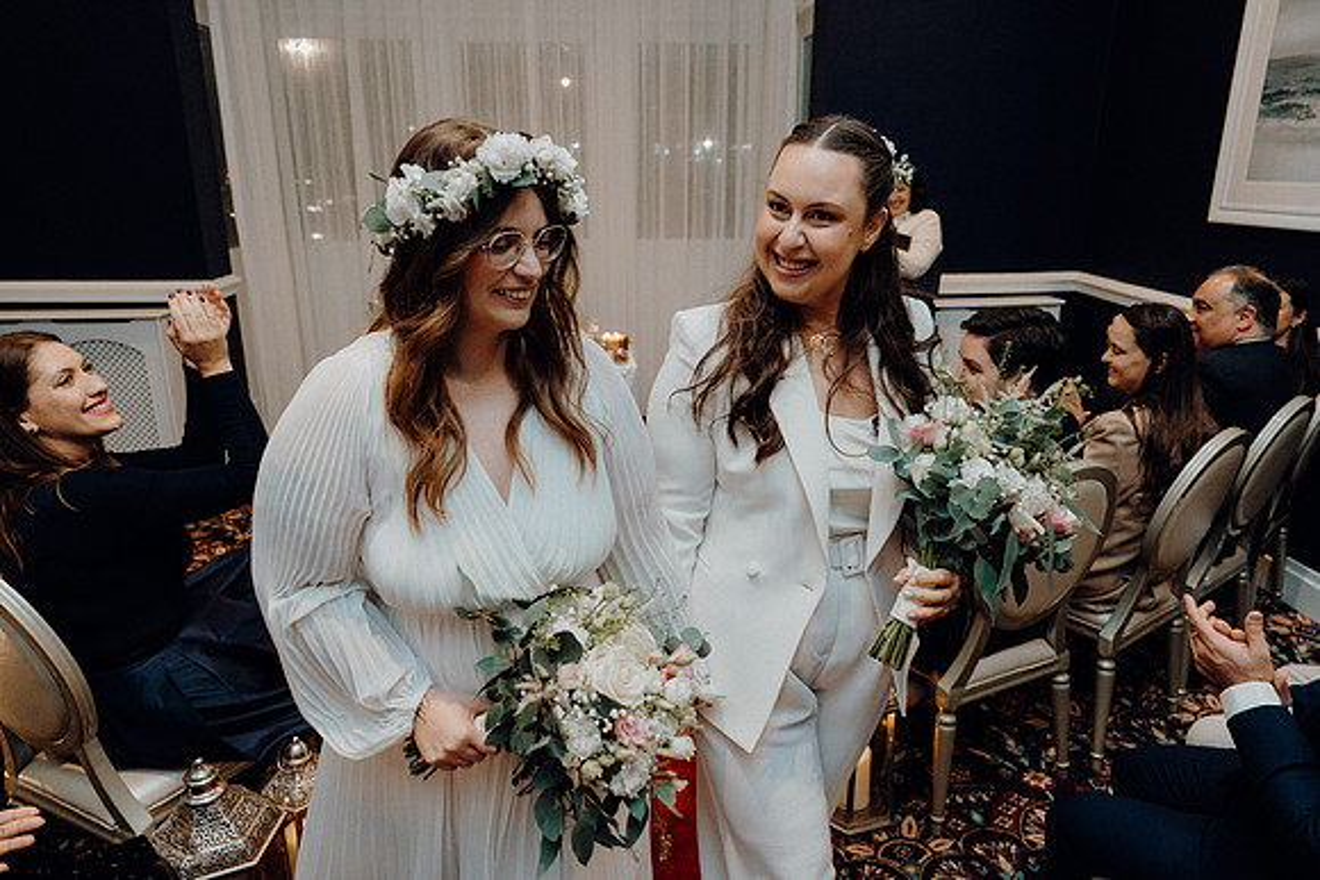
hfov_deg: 73.7
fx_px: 880
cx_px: 660
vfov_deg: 53.2
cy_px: 440
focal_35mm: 24
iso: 2500
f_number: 3.5
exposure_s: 1/160
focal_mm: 24
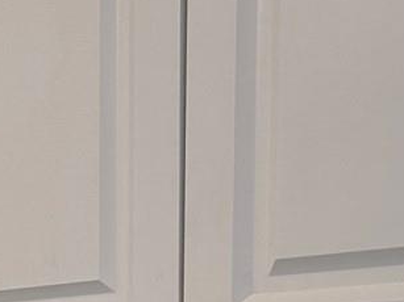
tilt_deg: -3.2
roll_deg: +0.8
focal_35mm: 125
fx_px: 1458
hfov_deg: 13.0
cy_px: 506
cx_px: -482
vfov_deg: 11.2
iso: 80
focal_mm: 6.86
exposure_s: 1/178
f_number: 1.78
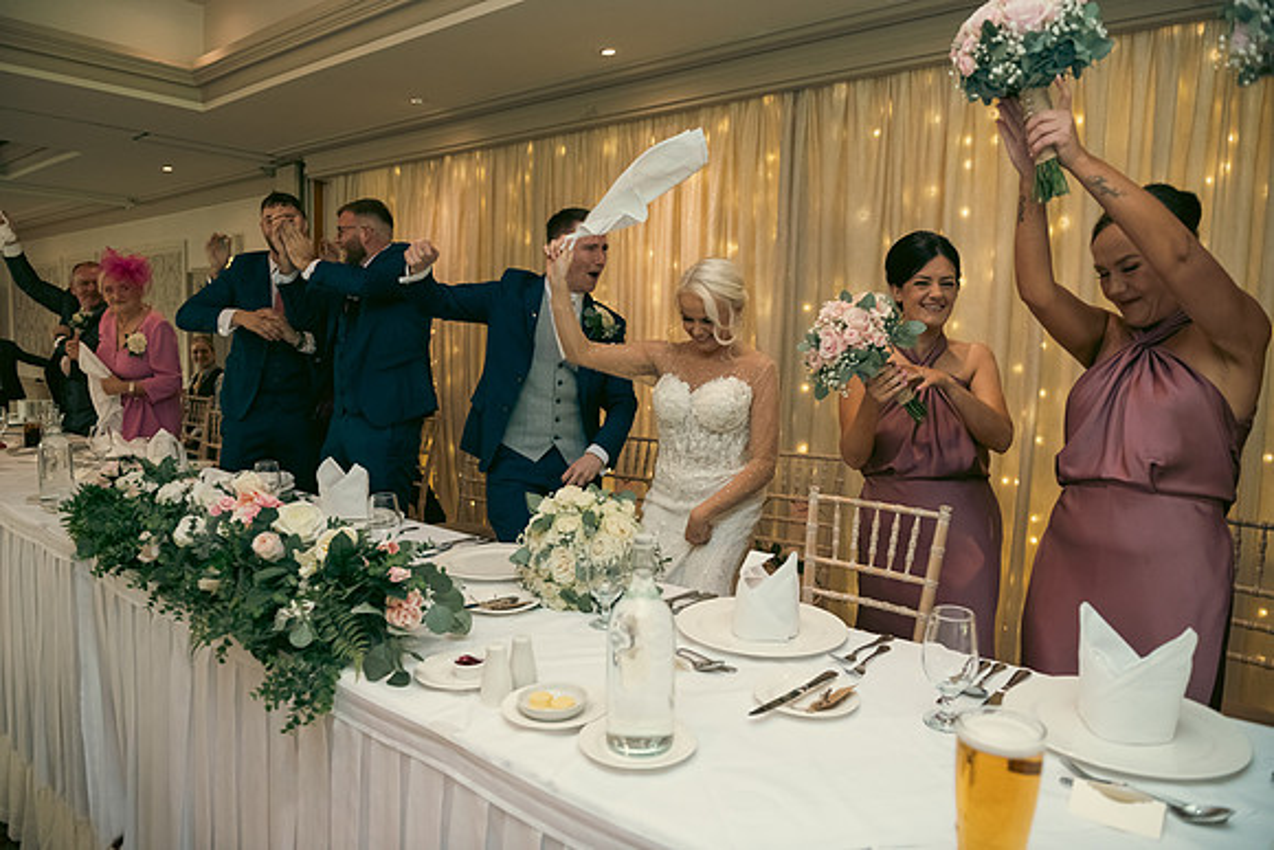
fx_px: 849
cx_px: 637
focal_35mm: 24
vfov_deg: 53.2
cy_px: 425
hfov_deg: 73.7
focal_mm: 24
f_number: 3.5
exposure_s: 1/160
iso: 800
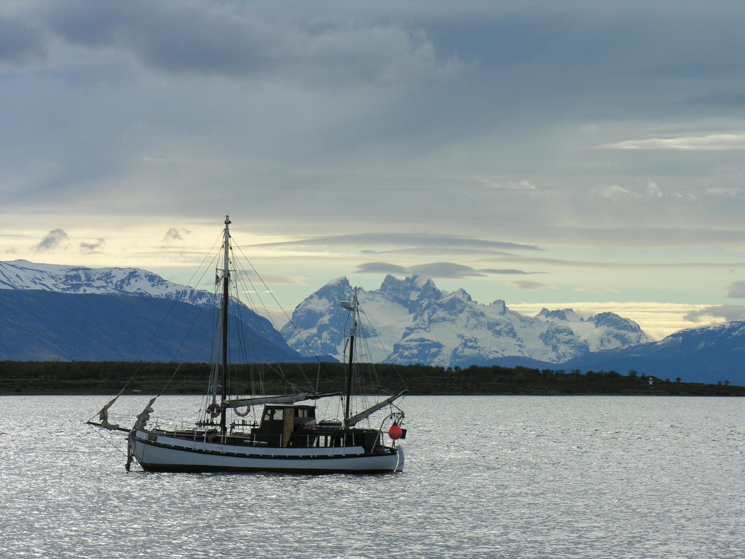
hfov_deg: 12.6
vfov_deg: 9.5
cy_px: 280
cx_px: 372
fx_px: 3379
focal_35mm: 157
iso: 50
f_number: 7.8
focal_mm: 40
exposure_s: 1/198
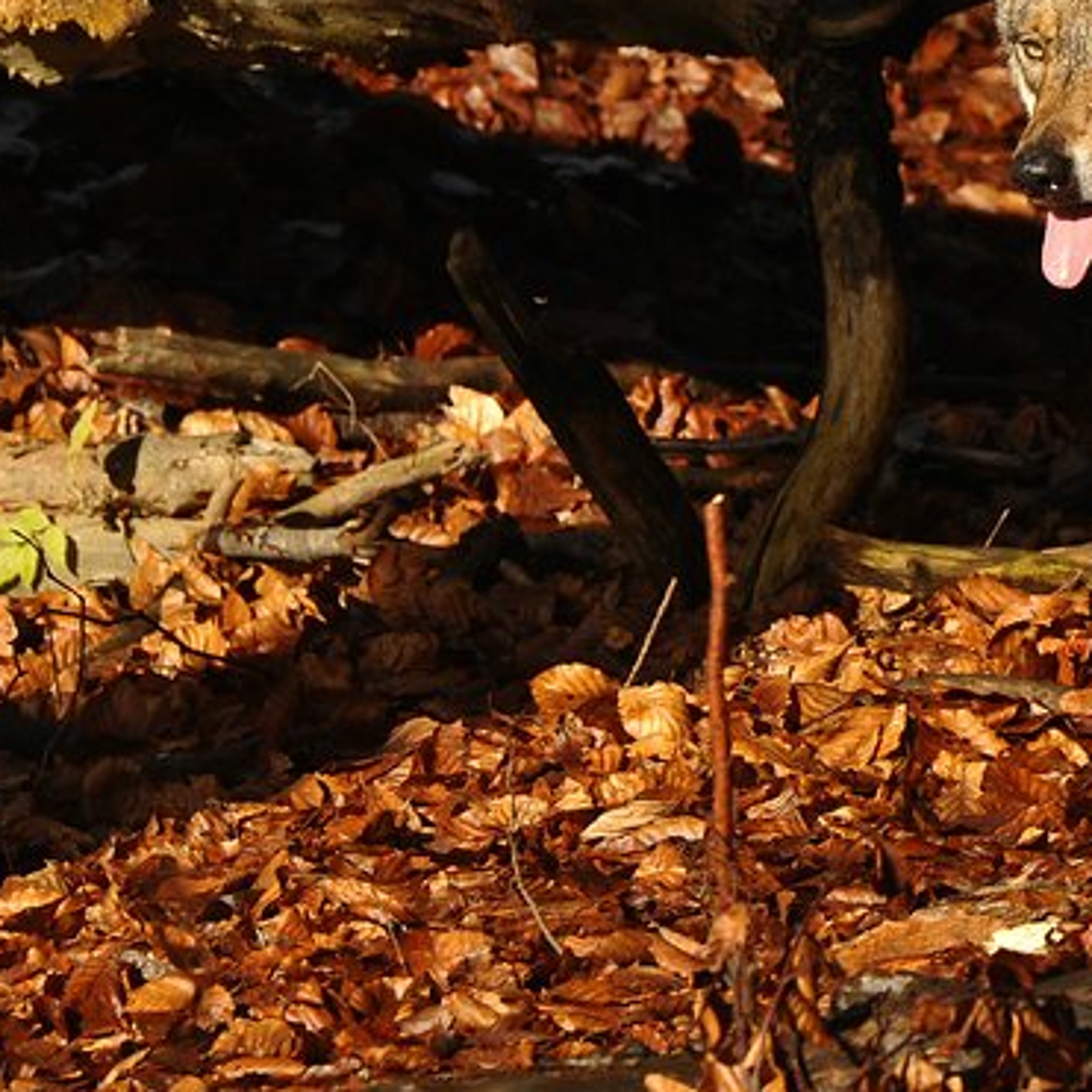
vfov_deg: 1.1
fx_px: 57247
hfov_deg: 1.1
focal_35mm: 1604
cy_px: 294
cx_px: 1242
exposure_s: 1/800
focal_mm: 700
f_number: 10
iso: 800
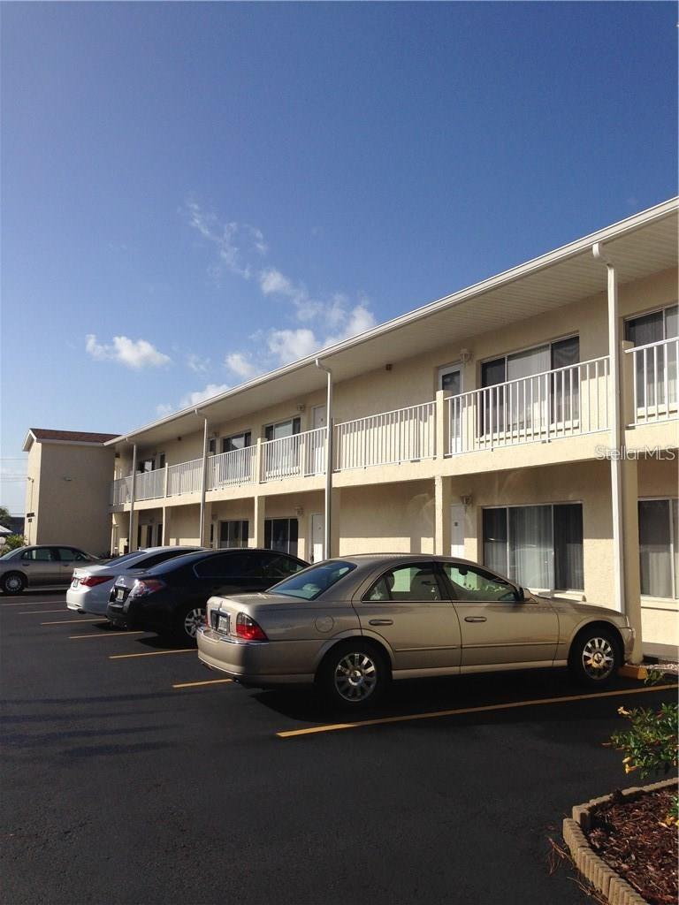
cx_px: 340
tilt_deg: +10.9
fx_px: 863
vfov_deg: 55.4
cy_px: 452
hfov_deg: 42.9
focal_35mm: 33
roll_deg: -1.9
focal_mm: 4.12
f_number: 2.4
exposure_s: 1/2710
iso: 50
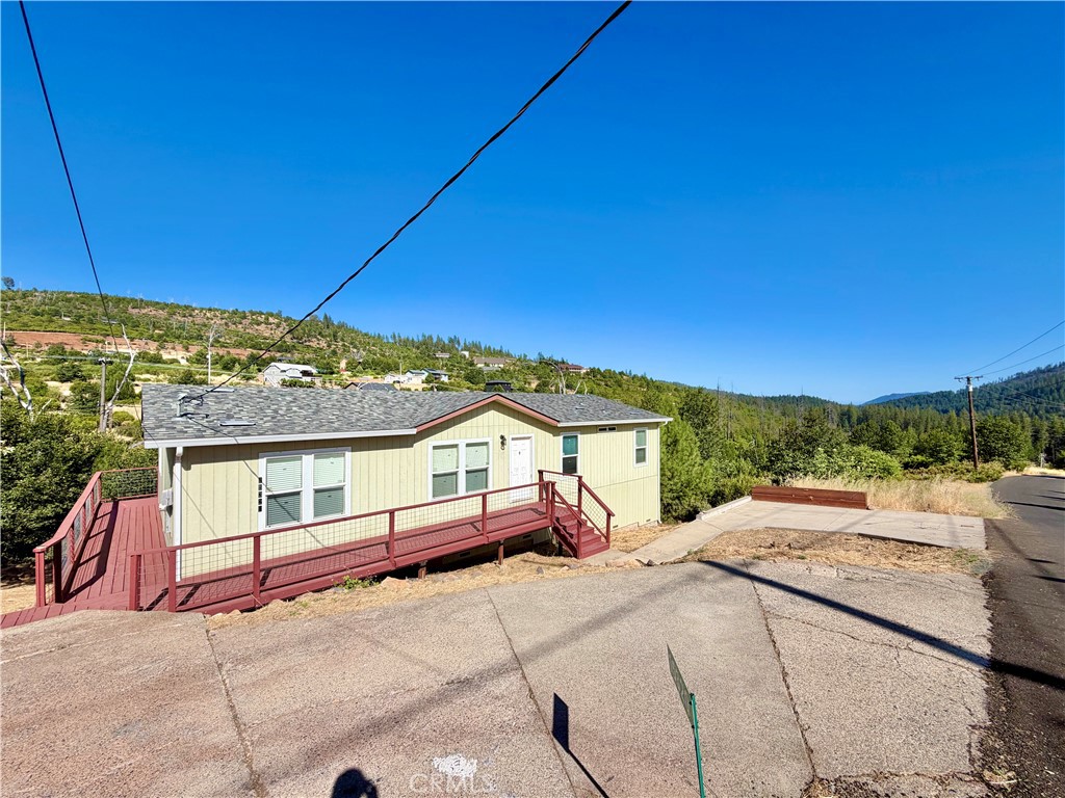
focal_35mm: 14
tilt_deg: +0.0
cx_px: 532
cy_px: 399
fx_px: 431
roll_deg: -0.6
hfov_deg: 102.1
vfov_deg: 85.7
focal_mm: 2.22
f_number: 2.2
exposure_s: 1/1087
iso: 20
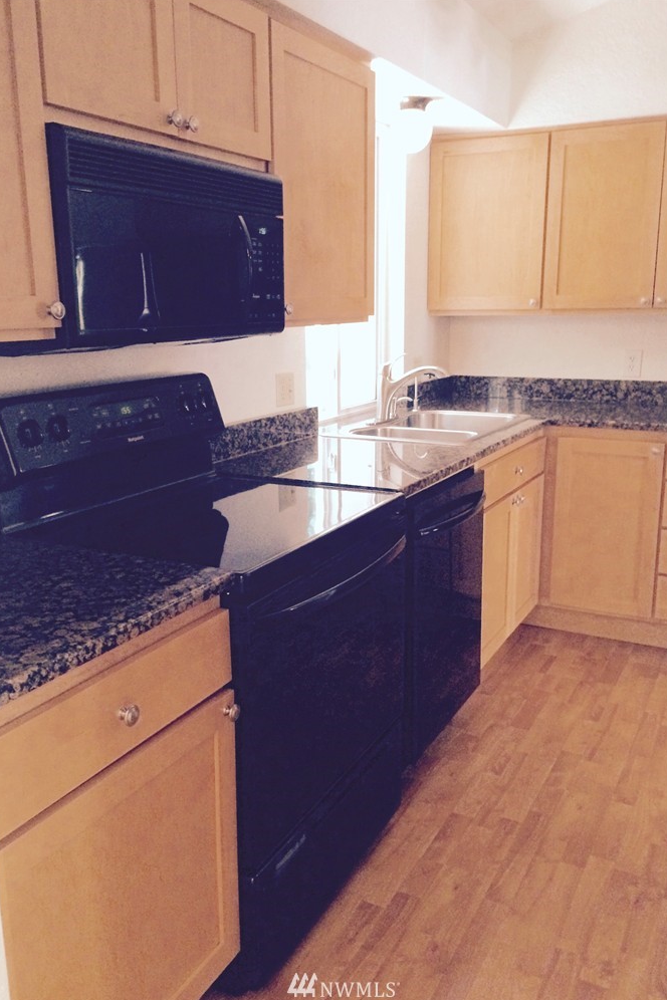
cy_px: 509
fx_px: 861
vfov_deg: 60.3
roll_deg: +1.1
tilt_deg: -15.5
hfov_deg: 42.3
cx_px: 344
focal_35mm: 31
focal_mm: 4.15
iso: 320
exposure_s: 1/30
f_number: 2.2
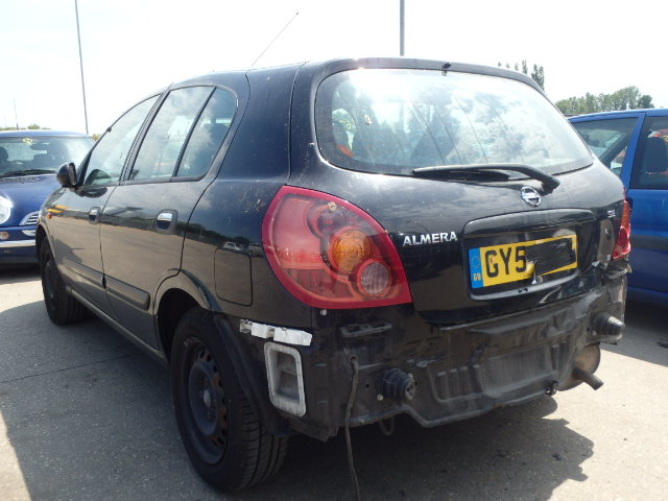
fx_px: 618
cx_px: 334
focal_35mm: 32
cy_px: 250
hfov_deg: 56.8
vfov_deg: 44.2
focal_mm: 5.7
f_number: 4.2
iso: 125
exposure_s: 1/400
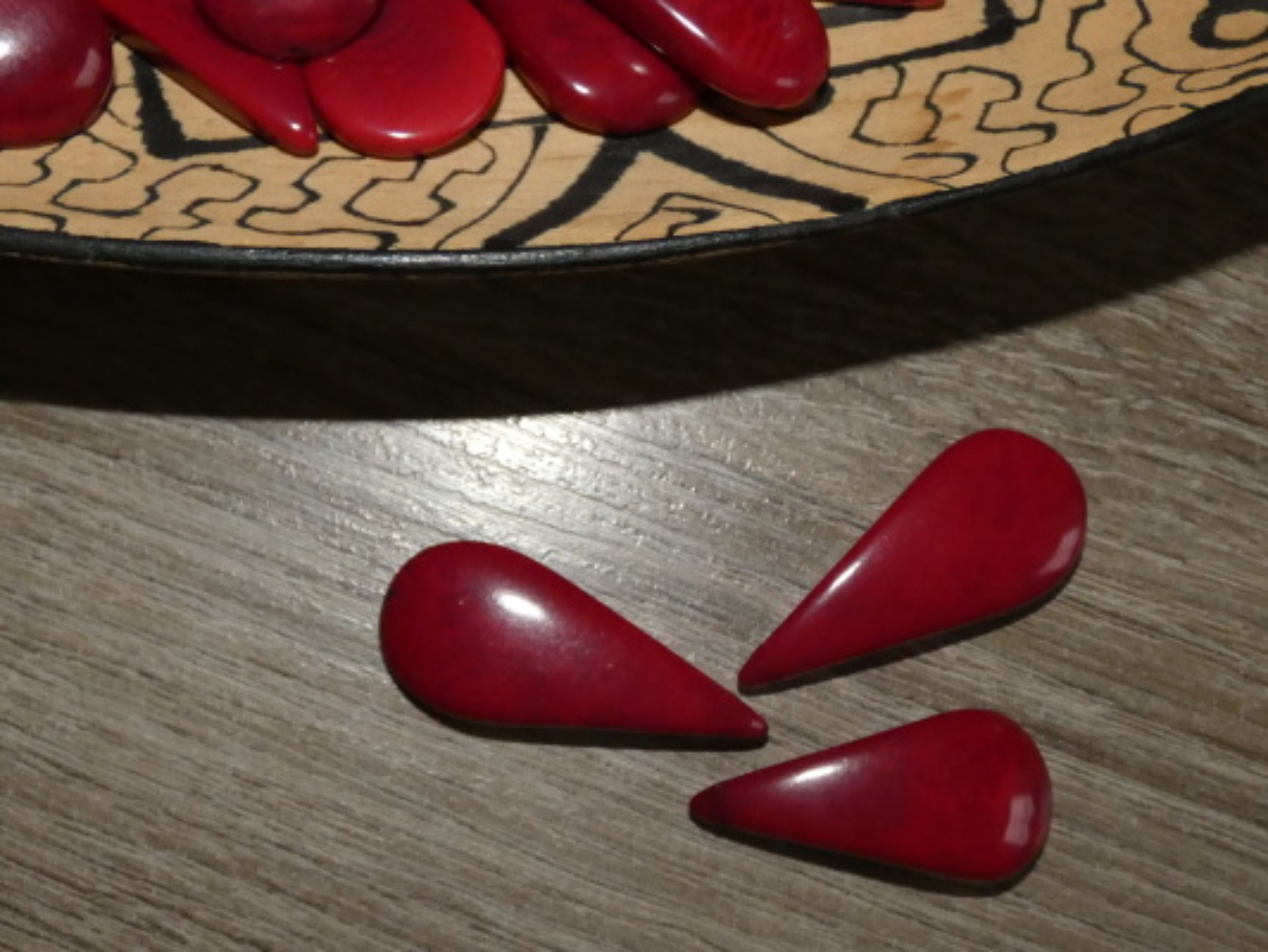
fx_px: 1099
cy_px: 476
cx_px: 634
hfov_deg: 60.0
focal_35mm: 30
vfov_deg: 46.8
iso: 500
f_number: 3.3
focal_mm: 5.3
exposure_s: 1/60
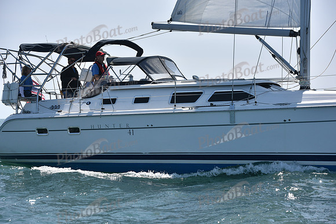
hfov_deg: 20.4
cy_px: 112
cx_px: 168
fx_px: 934
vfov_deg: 13.7
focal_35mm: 100
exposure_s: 1/800
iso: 320
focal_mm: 100
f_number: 6.3
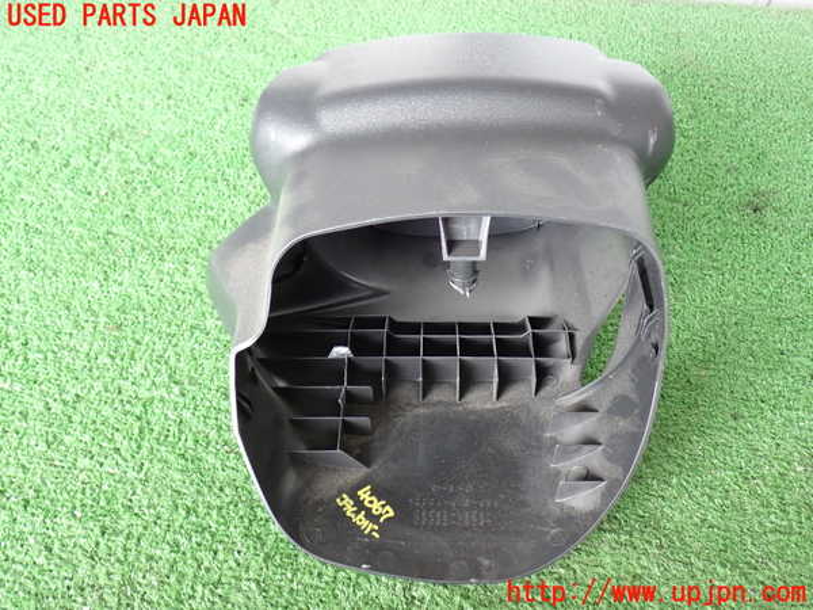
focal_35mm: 36
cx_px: 406
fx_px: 846
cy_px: 305
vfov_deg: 39.7
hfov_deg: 51.4
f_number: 2.5
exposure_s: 1/60
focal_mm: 6.37
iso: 200
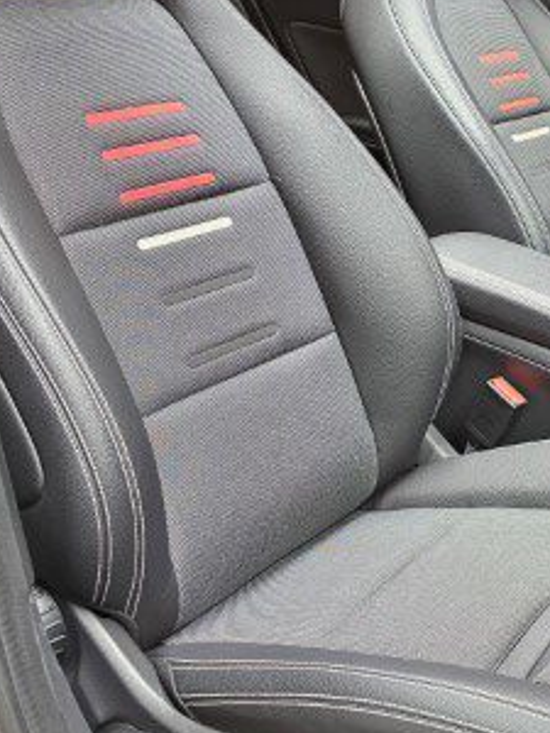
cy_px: 327
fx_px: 1038
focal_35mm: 49
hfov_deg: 27.9
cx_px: 550
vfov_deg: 38.9
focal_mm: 6.3
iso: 320
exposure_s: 1/100
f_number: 1.7
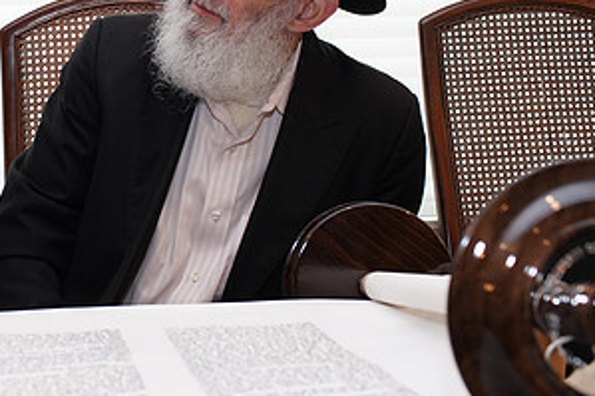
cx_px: 86
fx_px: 1123
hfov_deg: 28.8
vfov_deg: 19.7
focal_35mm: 68
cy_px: 67
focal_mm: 35
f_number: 5.6
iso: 1600
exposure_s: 1/125
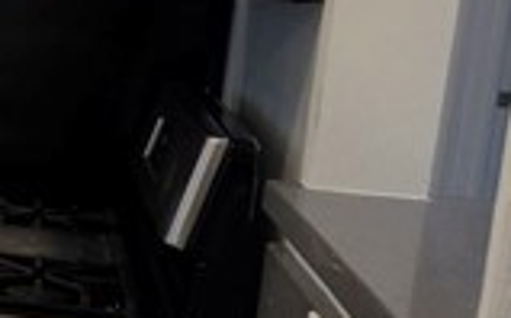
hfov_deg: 15.2
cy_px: 128
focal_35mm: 89
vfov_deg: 14.6
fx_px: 1238
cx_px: -668
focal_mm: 2.2
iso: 80
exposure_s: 1/120
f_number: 1.9
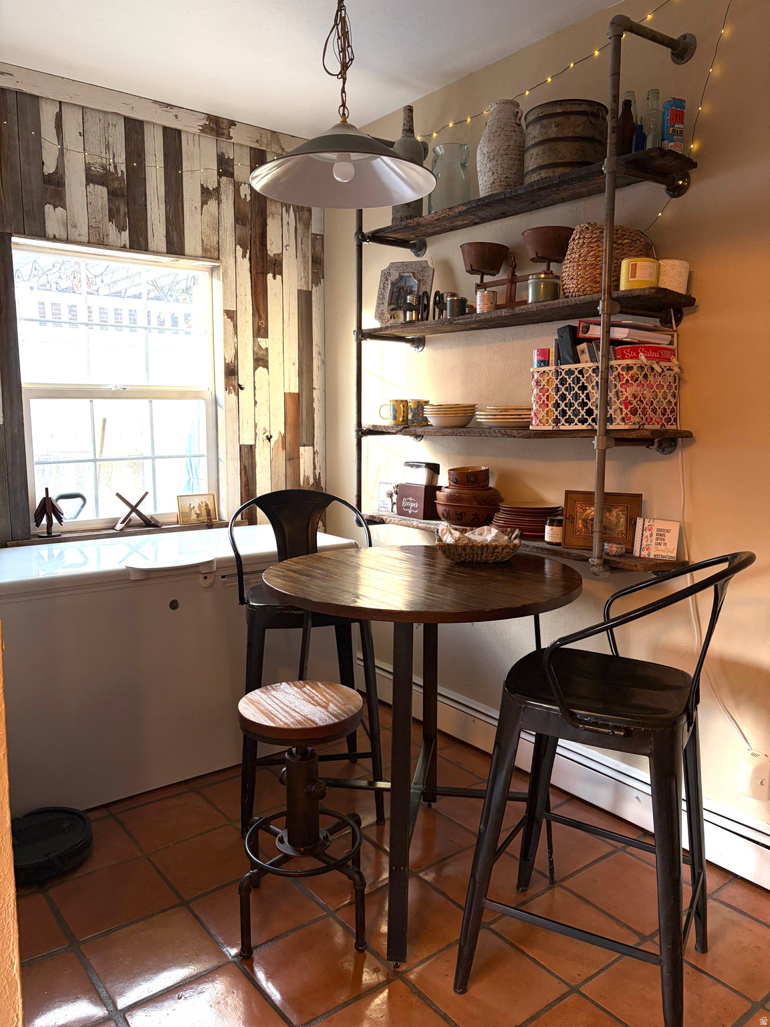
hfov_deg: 53.1
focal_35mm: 26
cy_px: 514
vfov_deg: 67.3
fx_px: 771
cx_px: 385
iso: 80
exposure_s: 1/120
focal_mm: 5.96
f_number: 1.6
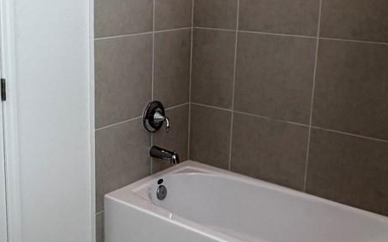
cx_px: 119
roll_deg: +0.0
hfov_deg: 38.3
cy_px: 96
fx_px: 550
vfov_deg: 24.8
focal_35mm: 52
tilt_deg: -12.2
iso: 64
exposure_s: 1/120
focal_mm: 2.22
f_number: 2.2
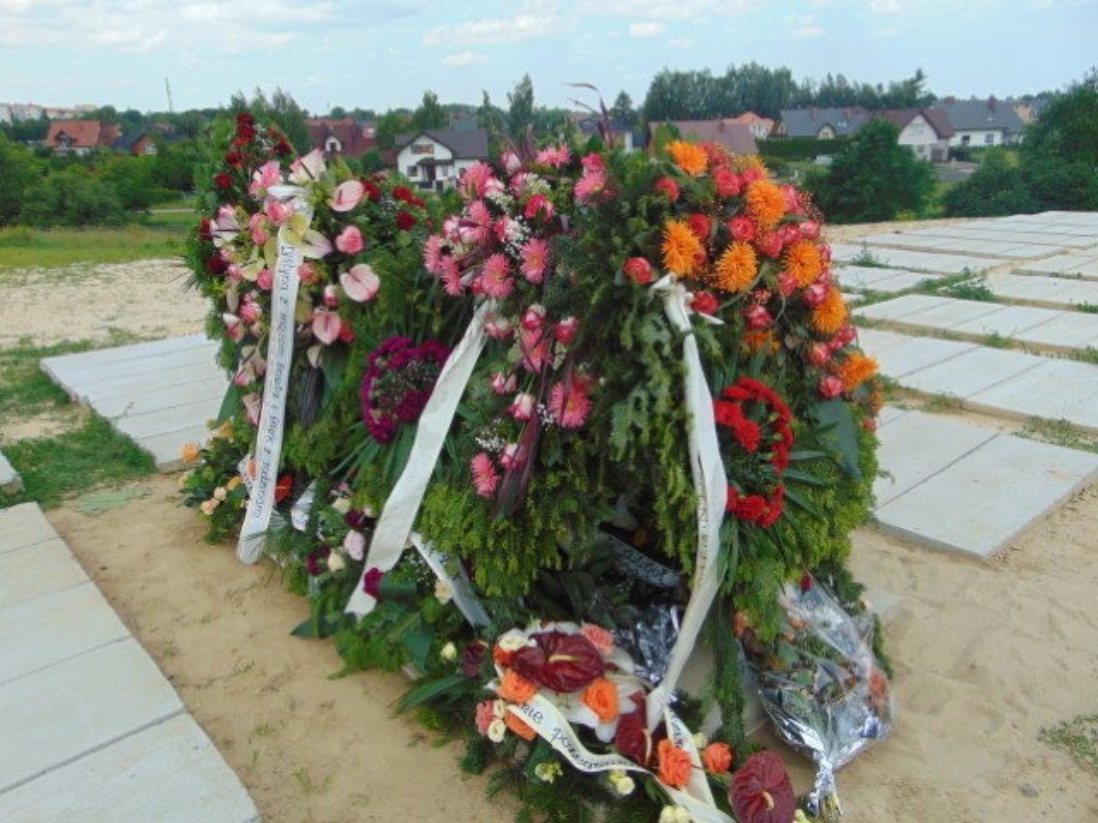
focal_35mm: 25
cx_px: 549
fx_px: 793
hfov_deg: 69.4
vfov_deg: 54.9
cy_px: 412
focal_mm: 4.5
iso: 80
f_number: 3
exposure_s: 1/800
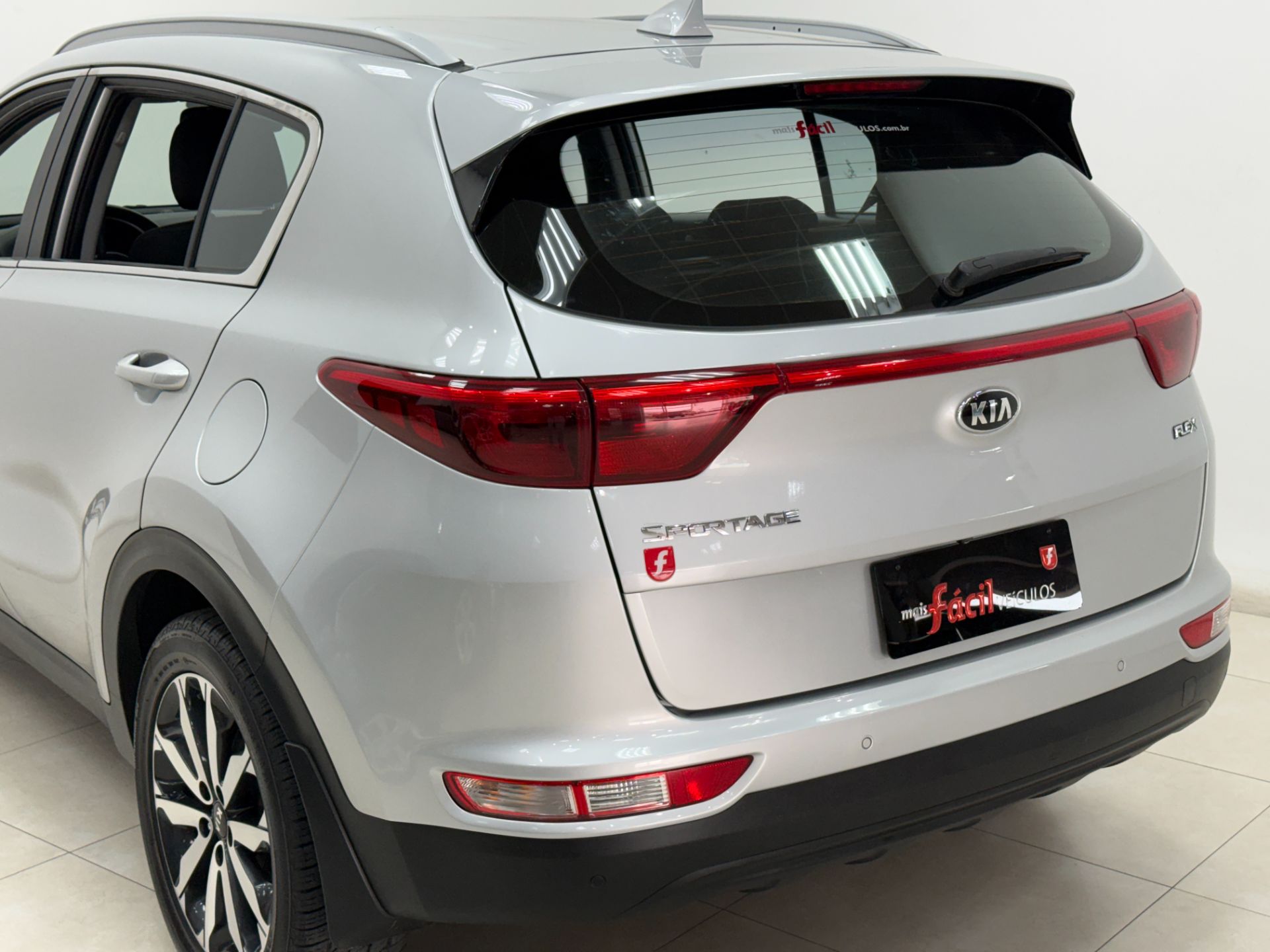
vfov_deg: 30.3
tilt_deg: -12.7
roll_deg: +1.0
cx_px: 635
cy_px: 476
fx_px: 1761
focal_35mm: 48
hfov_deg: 39.7
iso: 125
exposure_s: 1/120
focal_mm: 6.76
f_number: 1.78
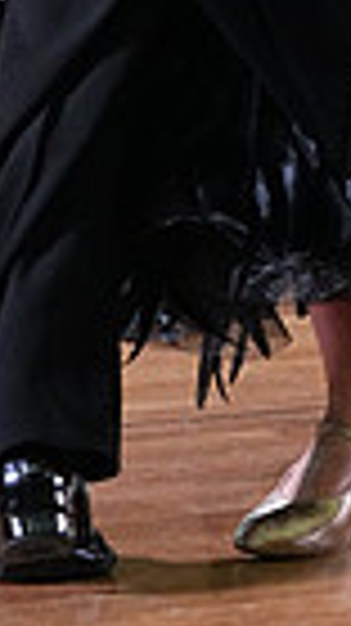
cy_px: -509
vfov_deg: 4.9
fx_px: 7260
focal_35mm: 438
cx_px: 389
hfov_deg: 2.8
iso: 6400
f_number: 4
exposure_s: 1/400
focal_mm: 100
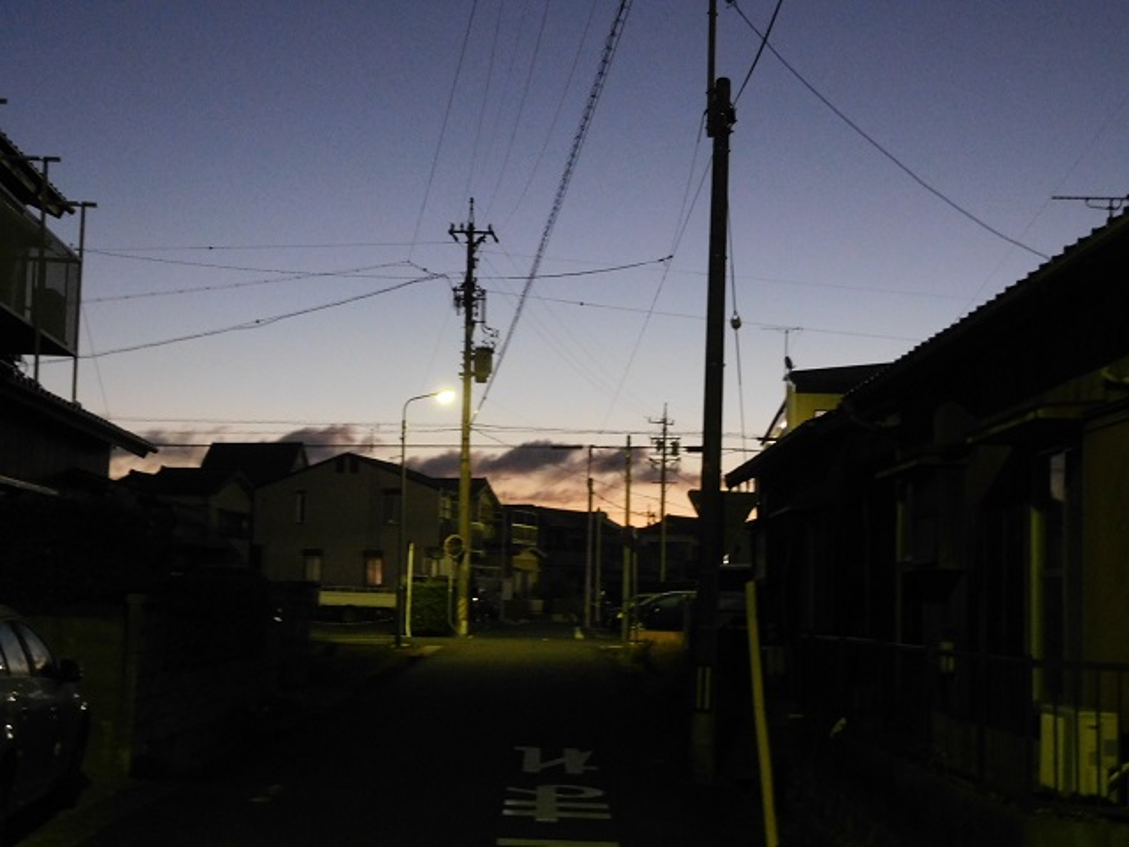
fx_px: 1794
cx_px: 564
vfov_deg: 26.6
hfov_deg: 34.9
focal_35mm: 55
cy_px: 424
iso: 800
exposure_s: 1/2
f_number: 4.2
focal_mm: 9.8
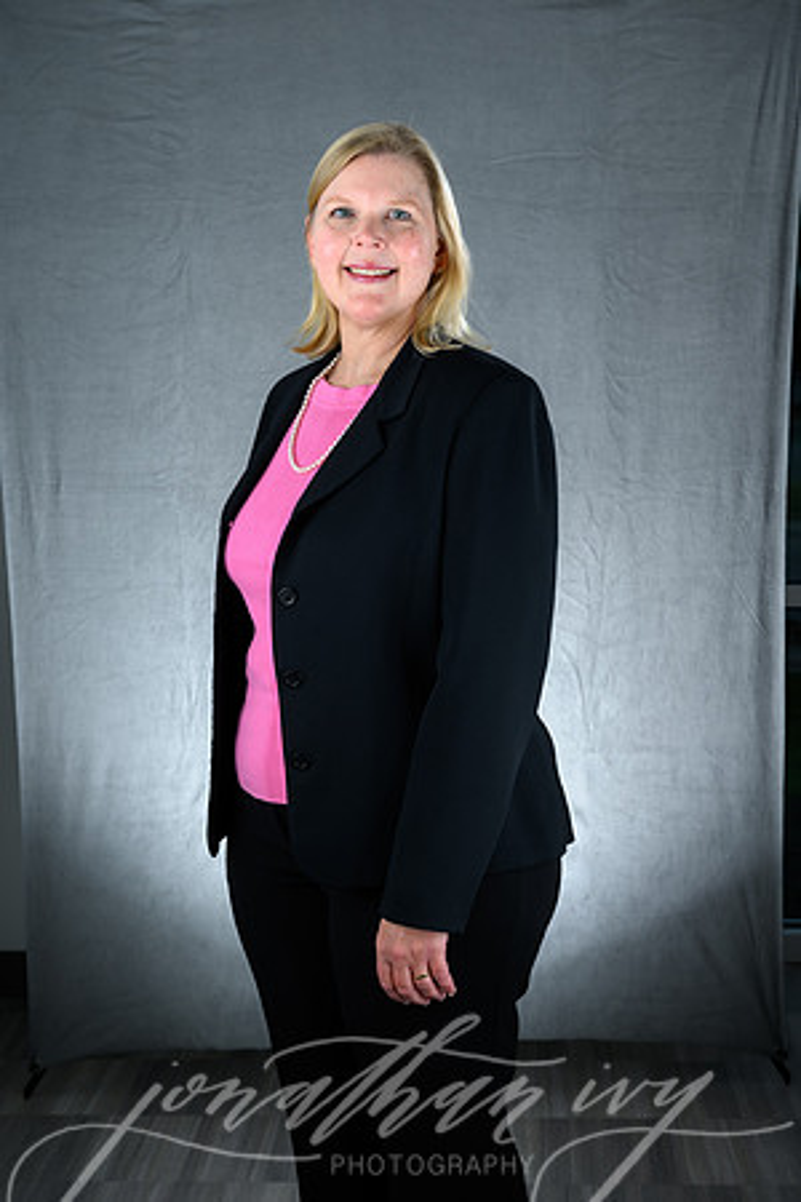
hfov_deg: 24.2
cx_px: 400
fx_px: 1869
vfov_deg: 35.6
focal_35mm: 56
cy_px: 601
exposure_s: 1/200
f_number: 7.1
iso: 100
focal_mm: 56
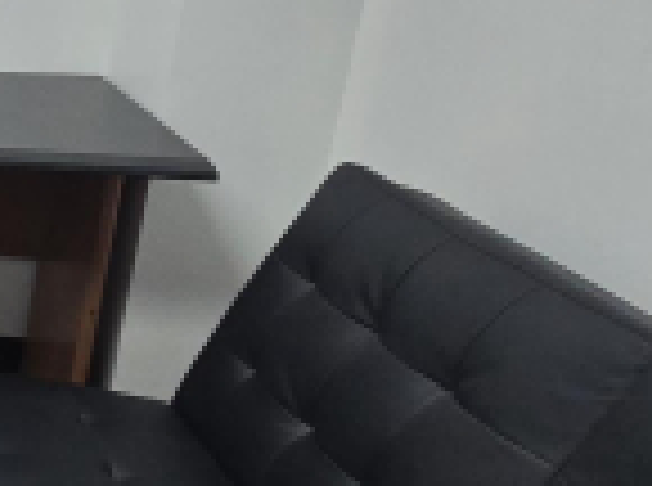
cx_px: -758
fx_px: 1127
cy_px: 158
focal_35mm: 60
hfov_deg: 17.4
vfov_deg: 24.2
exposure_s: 1/60
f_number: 2.2
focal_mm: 2.2
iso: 200
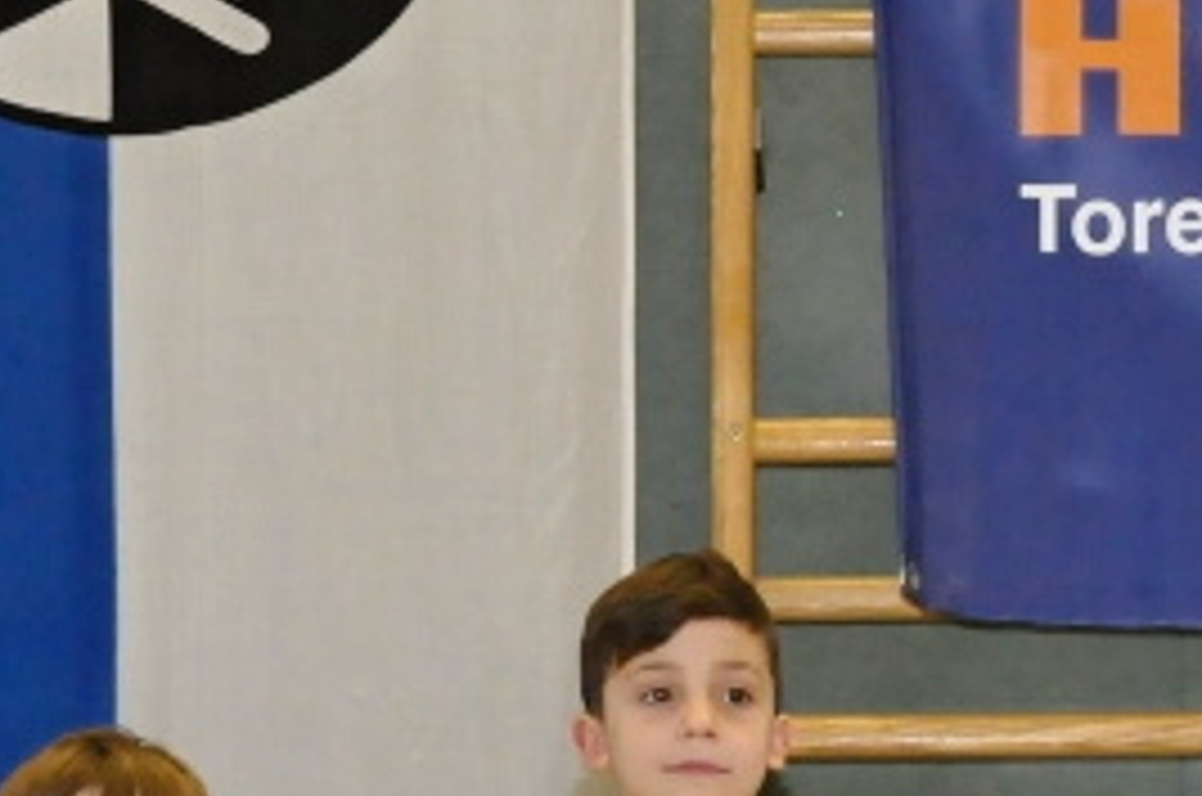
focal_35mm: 189
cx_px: 770
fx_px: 6299
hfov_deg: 10.9
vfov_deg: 7.1
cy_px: 1387
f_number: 7.1
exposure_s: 1/80
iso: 2000
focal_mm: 32
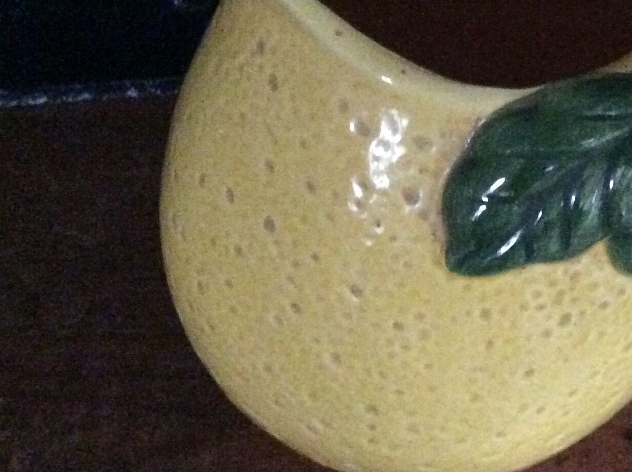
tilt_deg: -47.5
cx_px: 524
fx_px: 1222
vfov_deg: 21.8
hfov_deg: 28.3
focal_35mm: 67
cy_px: 188
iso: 800
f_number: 2.4
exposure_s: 1/17
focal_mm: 3.3
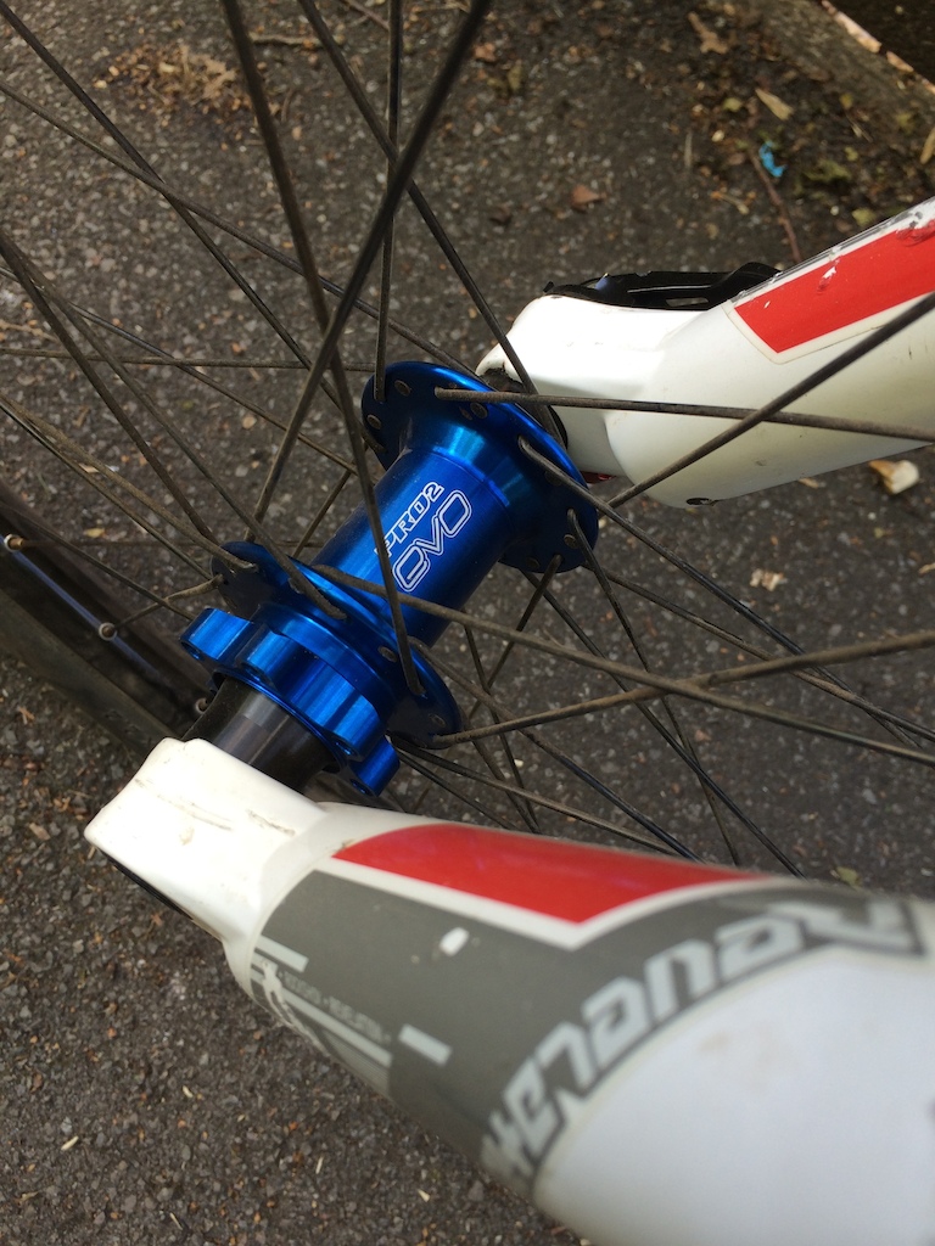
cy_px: 623
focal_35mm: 30
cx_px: 468
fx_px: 1080
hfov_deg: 46.8
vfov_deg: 60.0
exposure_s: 1/60
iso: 40
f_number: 2.2
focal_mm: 4.12
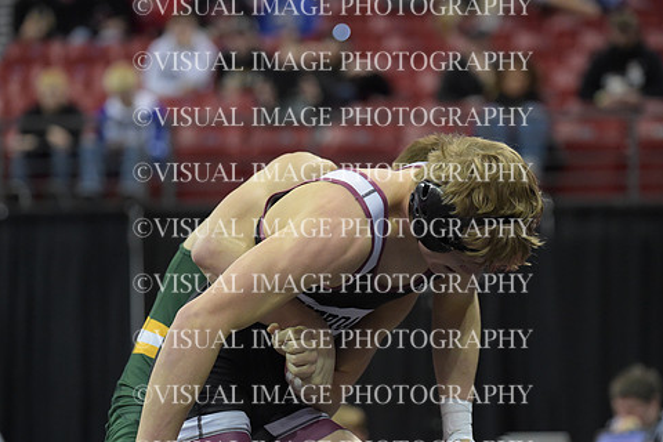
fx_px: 2781
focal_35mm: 151
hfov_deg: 13.6
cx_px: 333
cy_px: 256
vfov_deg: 9.1
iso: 5600
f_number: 2.8
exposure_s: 1/1250
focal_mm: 125
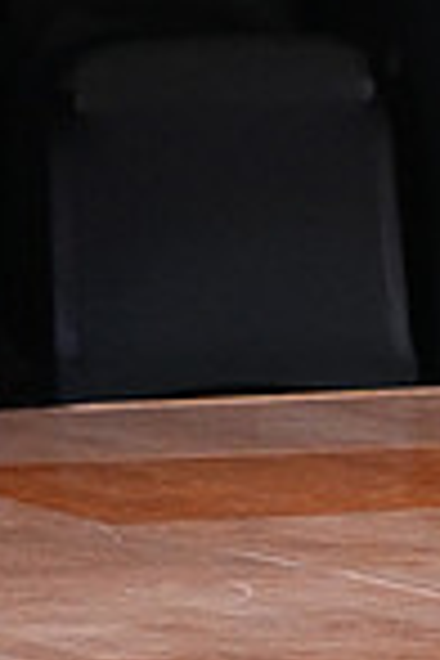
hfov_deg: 1.7
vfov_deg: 2.6
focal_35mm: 791
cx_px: 815
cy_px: -256
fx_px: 14501
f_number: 4
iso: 8000
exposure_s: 1/400
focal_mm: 200
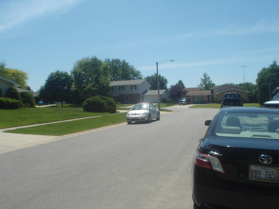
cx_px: 140
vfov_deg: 32.9
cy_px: 104
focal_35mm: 44
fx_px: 355
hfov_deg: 42.9
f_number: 3.5
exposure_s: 1/1000
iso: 80
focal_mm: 7.9
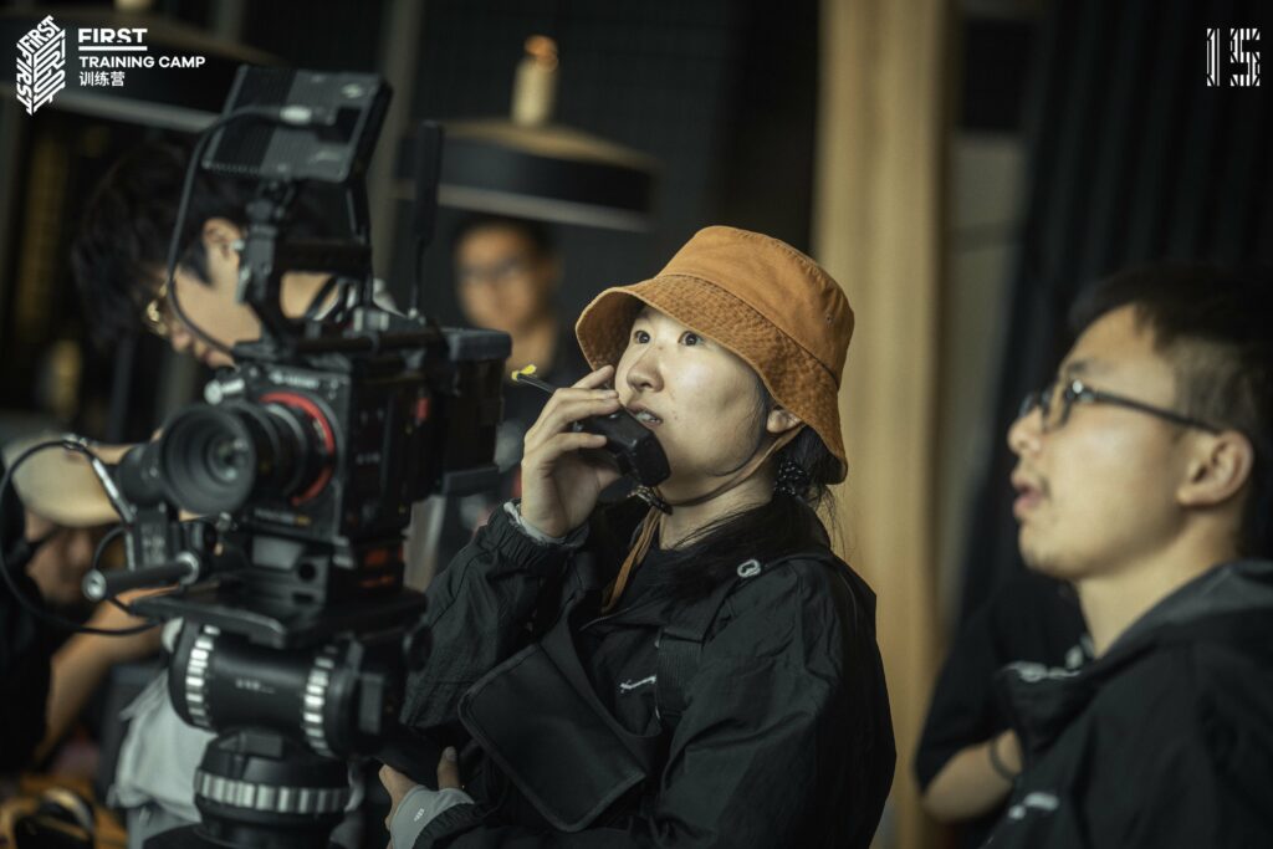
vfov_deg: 16.1
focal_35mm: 85
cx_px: 636
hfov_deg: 23.9
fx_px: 3006
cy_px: 424
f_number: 1.8
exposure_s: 1/160
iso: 100
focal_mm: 85
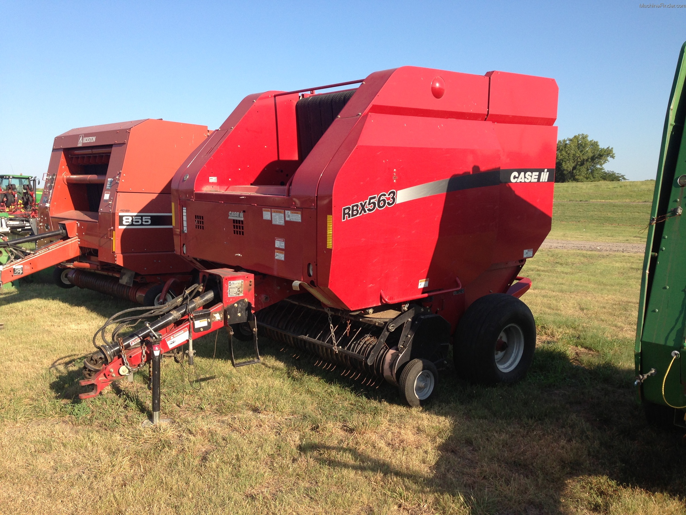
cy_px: 258
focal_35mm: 33
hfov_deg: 55.4
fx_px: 654
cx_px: 343
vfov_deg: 42.9
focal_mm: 4.13
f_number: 2.4
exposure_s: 1/742
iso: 50
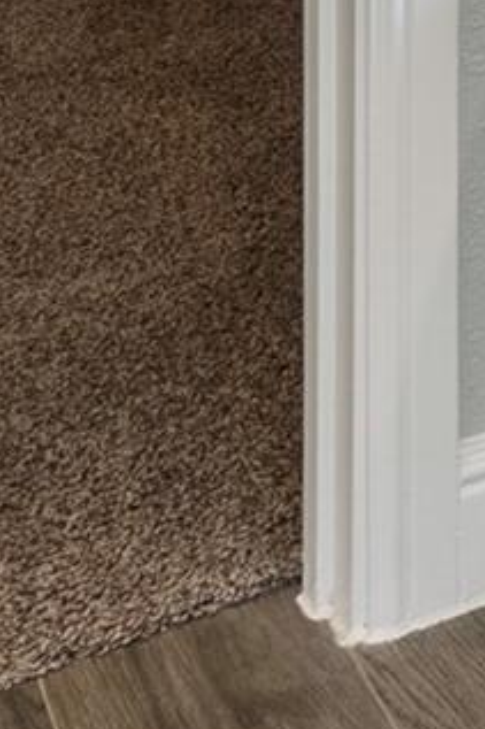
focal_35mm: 97
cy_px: -647
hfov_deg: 11.1
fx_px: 1962
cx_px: 1264
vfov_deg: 16.8
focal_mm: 10
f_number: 8
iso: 100
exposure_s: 1/20
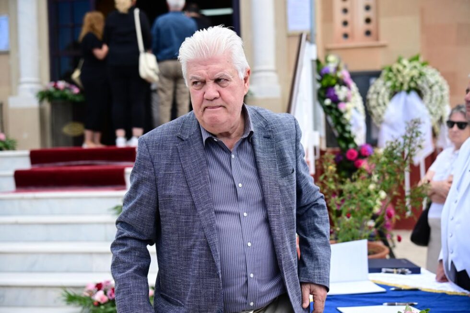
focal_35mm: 49
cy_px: 156
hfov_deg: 40.3
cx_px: 235
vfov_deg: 27.5
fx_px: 640
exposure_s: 1/3200
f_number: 2.8
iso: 500
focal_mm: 49
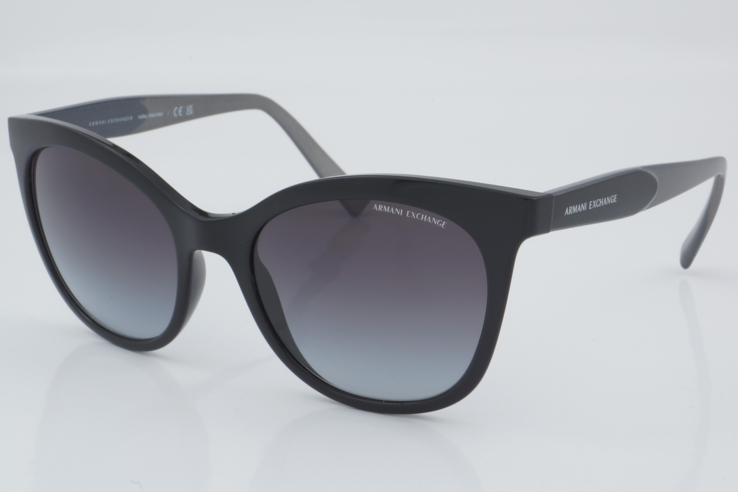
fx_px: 1537
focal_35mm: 75
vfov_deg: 18.2
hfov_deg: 27.0
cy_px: 246
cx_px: 369
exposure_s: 1/4
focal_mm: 50
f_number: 32
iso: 100
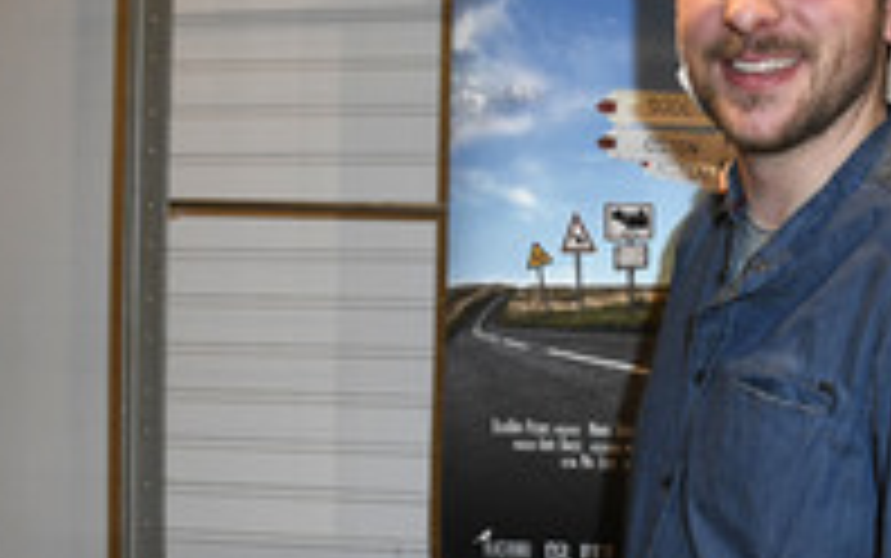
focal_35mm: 65
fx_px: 1579
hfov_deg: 30.6
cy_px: 328
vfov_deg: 20.0
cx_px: 731
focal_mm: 28
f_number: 6.3
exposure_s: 1/60
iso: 2000
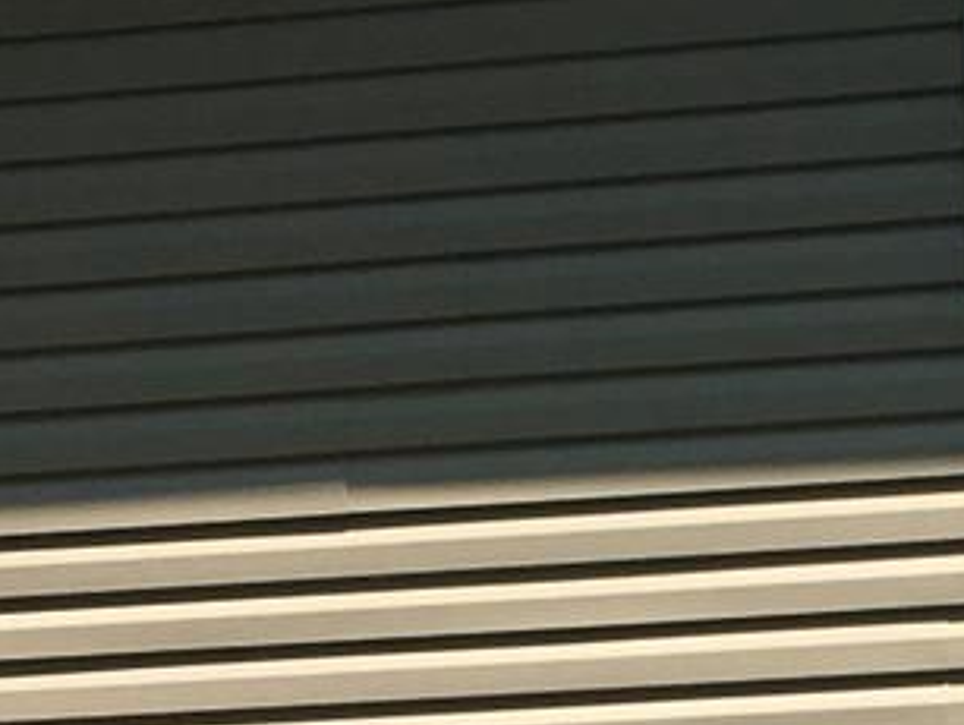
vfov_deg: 7.6
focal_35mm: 194
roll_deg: +2.1
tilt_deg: +3.8
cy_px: 1034
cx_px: 1099
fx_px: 5407
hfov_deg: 10.1
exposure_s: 1/1374
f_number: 2.2
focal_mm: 4.15
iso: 25
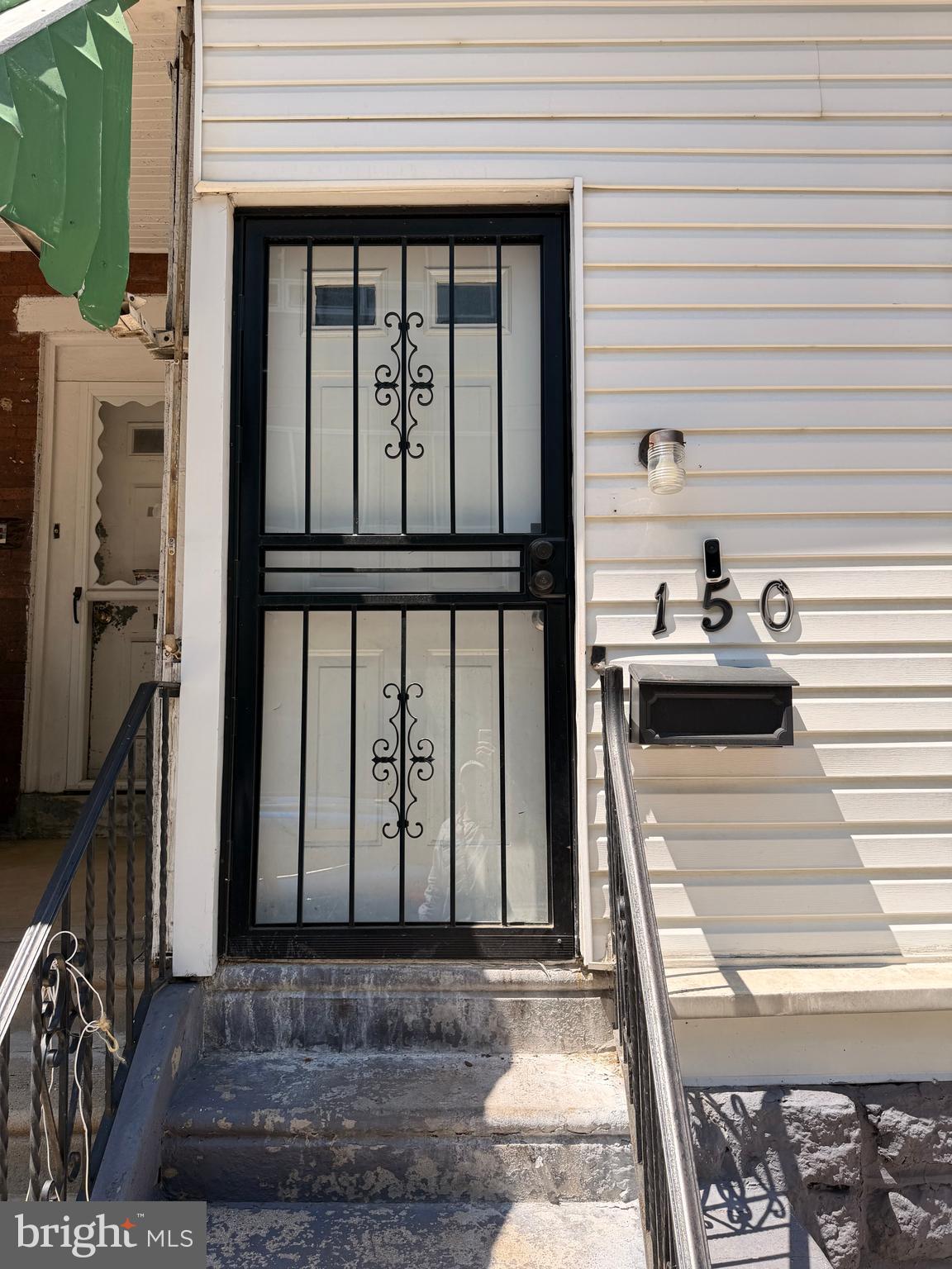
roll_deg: +0.9
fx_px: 880
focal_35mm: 24
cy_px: 634
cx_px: 476
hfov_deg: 56.8
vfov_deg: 71.6
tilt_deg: +5.0
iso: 80
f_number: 1.78
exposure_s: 1/2053
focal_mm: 6.76
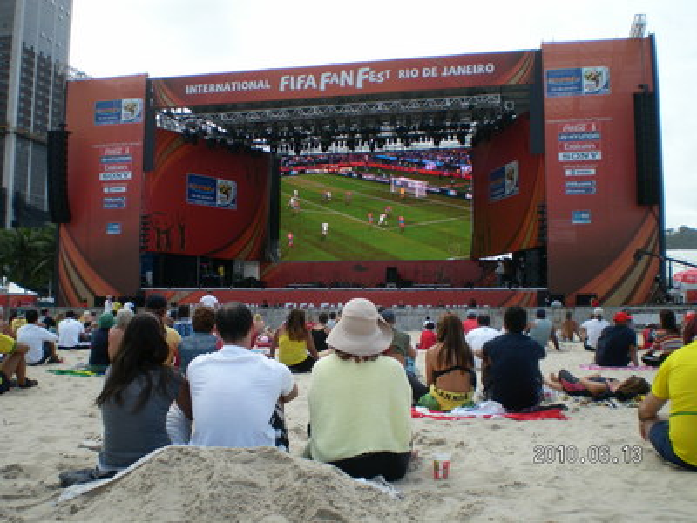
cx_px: 348
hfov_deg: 49.0
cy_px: 262
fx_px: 765
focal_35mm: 38
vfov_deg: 37.7
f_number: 4.6
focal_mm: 6.3
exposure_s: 1/244
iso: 50
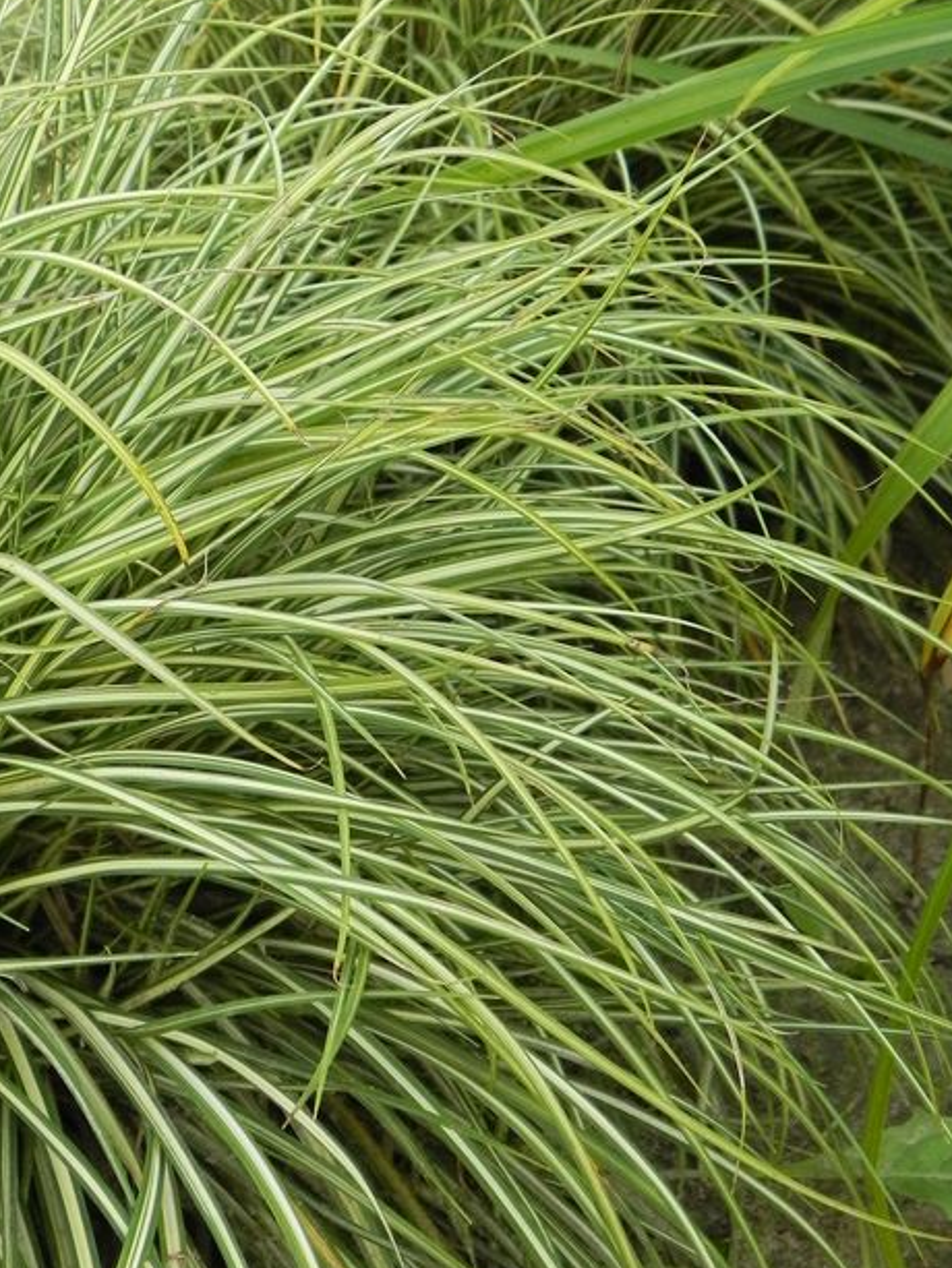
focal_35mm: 60
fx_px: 2199
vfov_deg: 32.1
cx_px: 352
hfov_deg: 24.4
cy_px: 730
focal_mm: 8.2
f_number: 3.5
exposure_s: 1/160
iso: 160
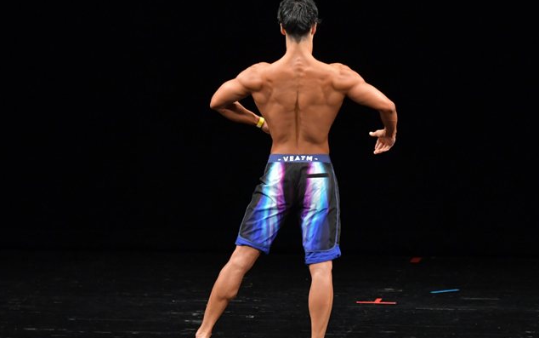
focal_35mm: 336
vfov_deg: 3.9
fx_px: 4938
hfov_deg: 6.2
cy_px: 203
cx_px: 283
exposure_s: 1/400
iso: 3200
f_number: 5.6
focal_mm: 180
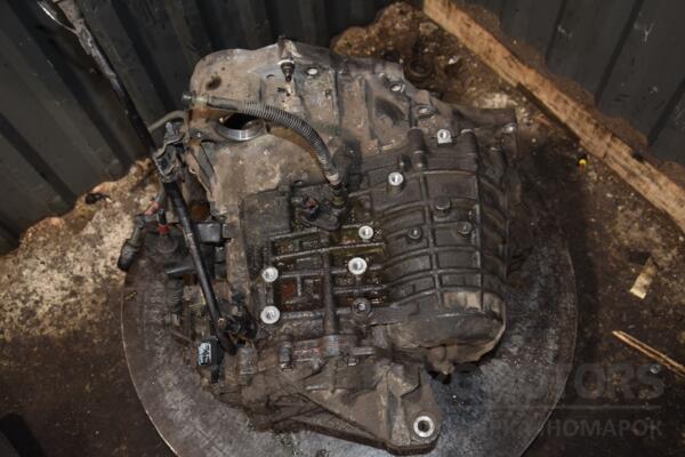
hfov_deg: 53.1
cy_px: 228
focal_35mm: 36
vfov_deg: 36.9
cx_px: 342
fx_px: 685
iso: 800
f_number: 5
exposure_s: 1/60
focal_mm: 24
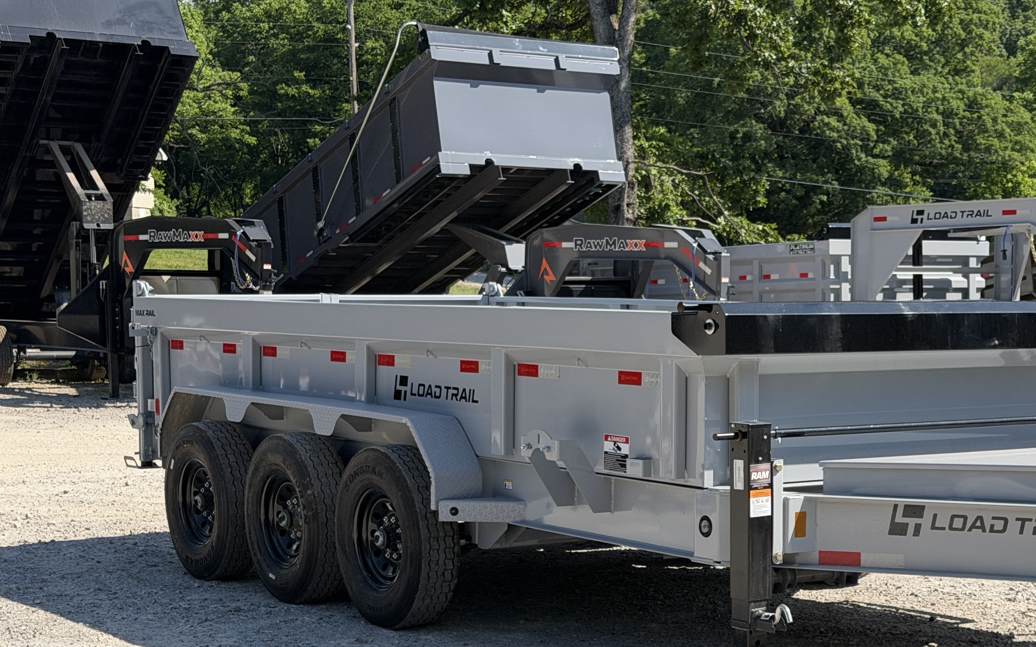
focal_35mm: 73
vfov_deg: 17.7
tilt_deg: -6.4
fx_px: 2061
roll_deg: +0.7
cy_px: 502
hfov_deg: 28.0
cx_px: 687
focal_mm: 6.76
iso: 64
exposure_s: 1/4329
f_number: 1.78
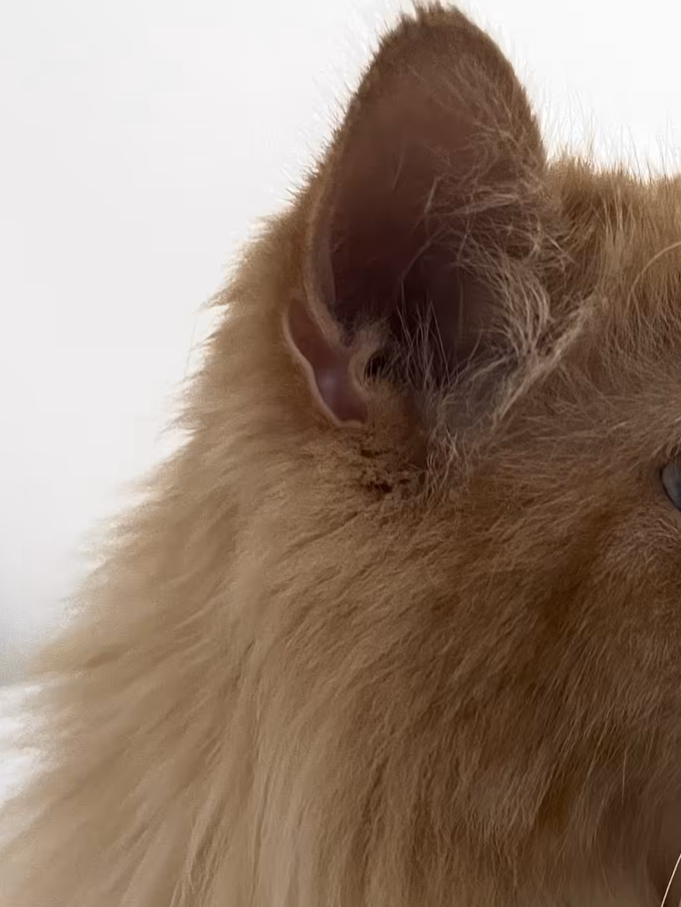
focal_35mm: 58
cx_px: 556
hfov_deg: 24.8
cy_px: 814
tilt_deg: -15.4
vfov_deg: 31.7
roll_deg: +6.6
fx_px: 1521
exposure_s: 1/60
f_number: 1.6
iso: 500
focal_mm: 5.1
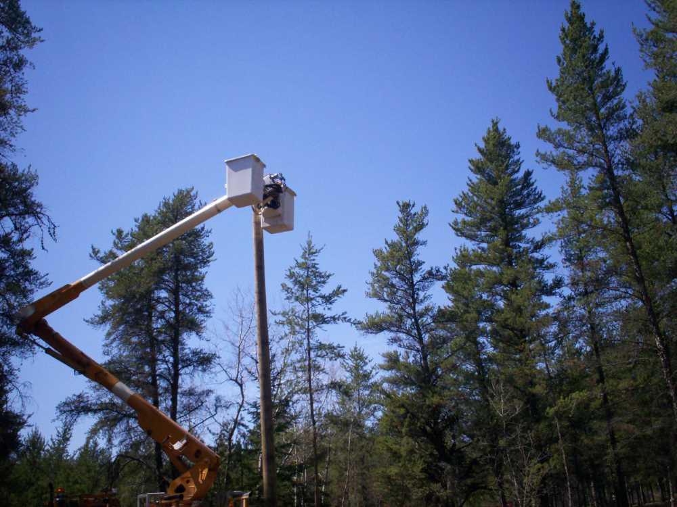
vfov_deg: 39.7
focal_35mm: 36
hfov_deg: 51.4
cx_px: 338
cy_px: 254
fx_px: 704
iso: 100
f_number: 4.5
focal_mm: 6
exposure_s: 1/643
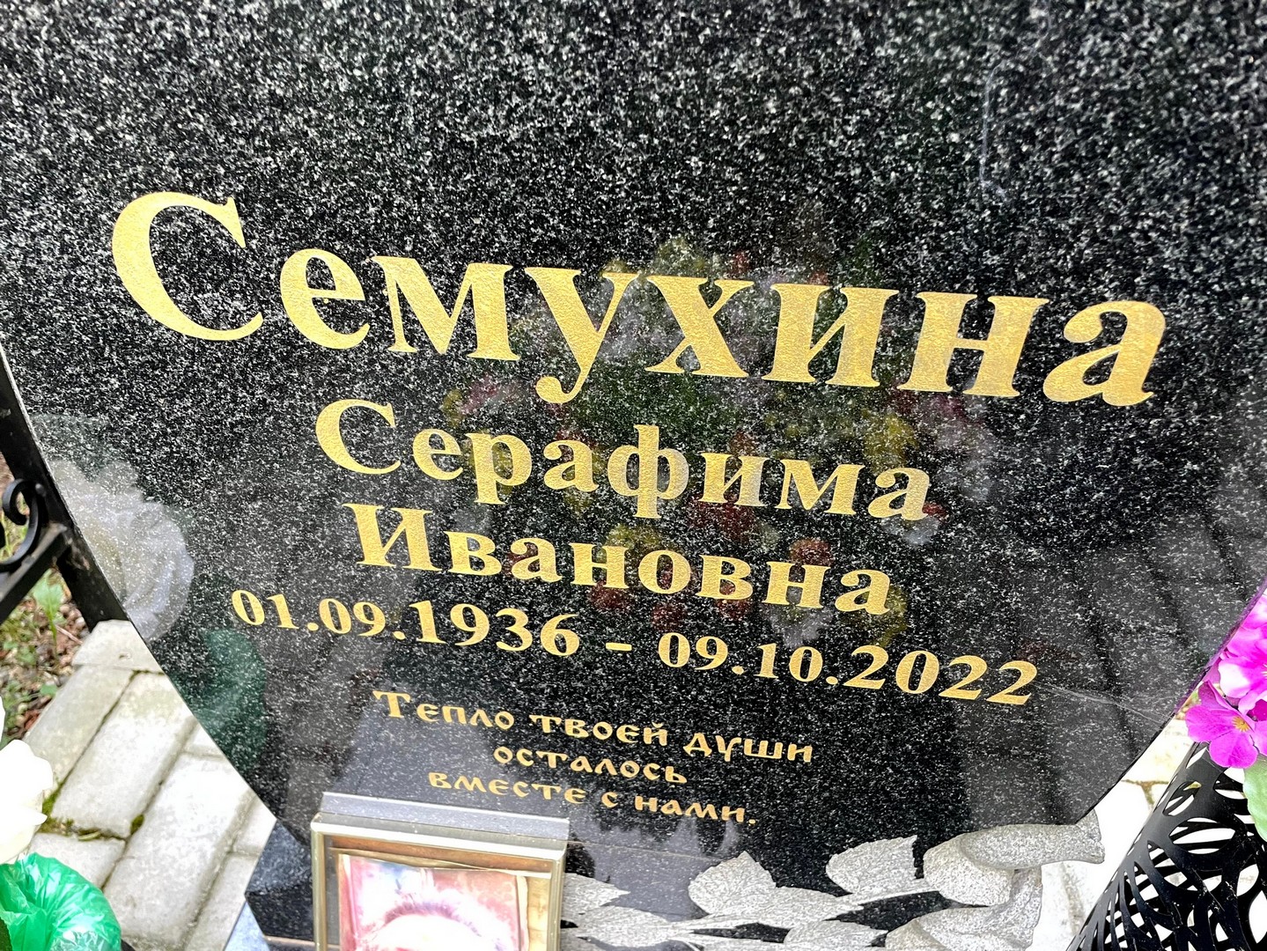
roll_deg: -1.8
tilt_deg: -39.1
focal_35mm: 26
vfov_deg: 53.1
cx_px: 634
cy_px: 476
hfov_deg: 67.3
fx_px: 952
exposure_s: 1/85
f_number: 1.6
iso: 125
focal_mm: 4.2
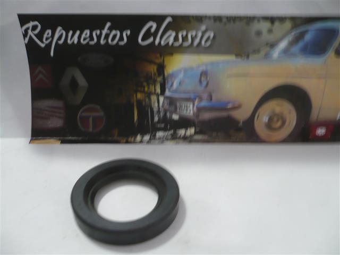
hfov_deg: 52.6
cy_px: 128
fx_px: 344
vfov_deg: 40.7
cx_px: 170
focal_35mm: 35
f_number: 2.8
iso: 200
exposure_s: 1/8
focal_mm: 5.8
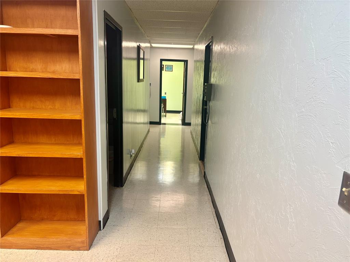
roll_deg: -1.5
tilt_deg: -12.2
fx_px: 263
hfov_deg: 67.3
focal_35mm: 26
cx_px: 175
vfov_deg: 53.1
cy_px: 131
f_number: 1.6
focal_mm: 5.96
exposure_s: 1/60
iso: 64
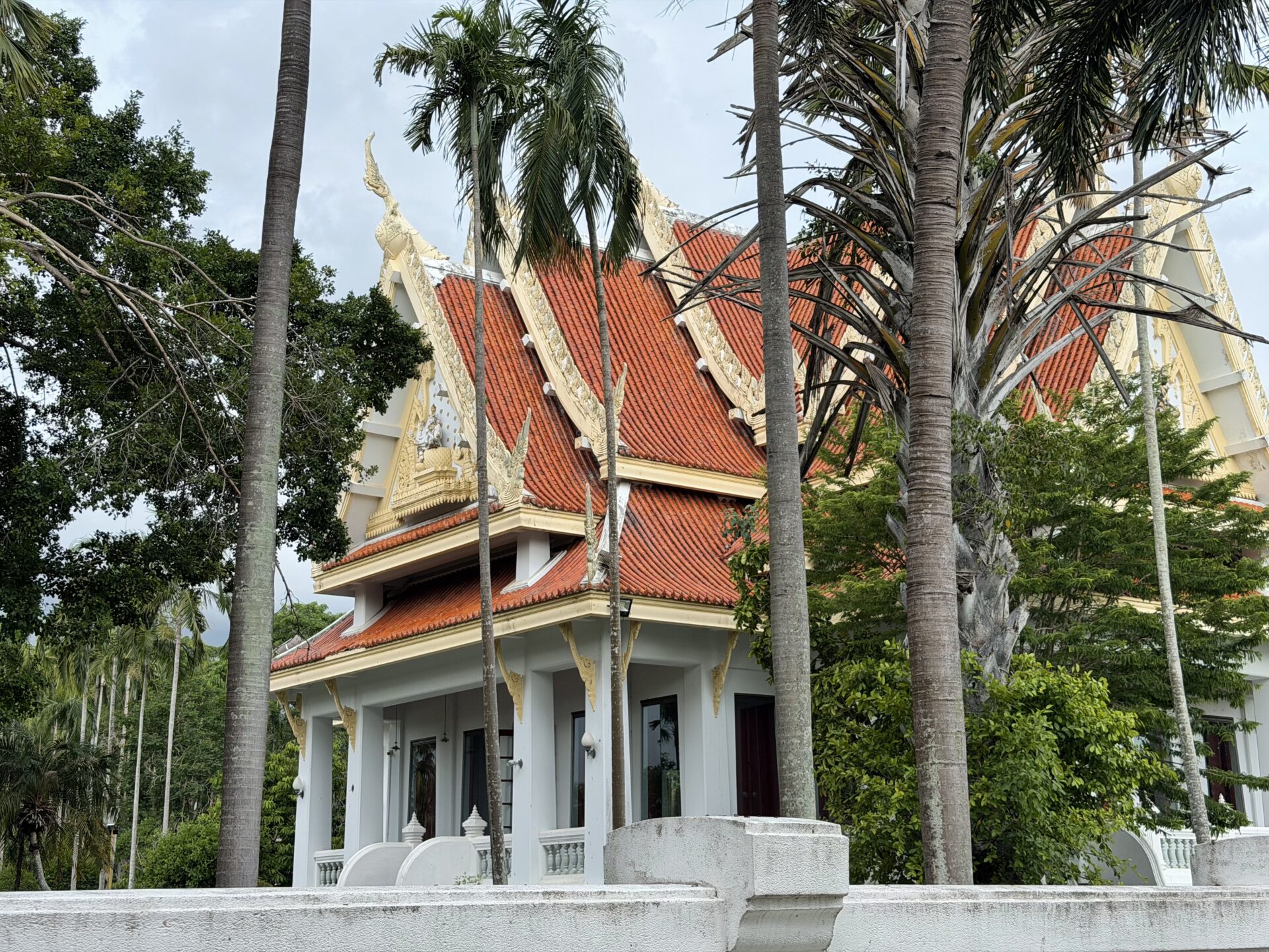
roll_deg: +1.0
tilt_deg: +13.7
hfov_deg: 39.7
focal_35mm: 48
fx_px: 1760
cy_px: 476
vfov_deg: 30.3
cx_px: 634
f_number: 1.78
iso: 64
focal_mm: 6.76
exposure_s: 1/975
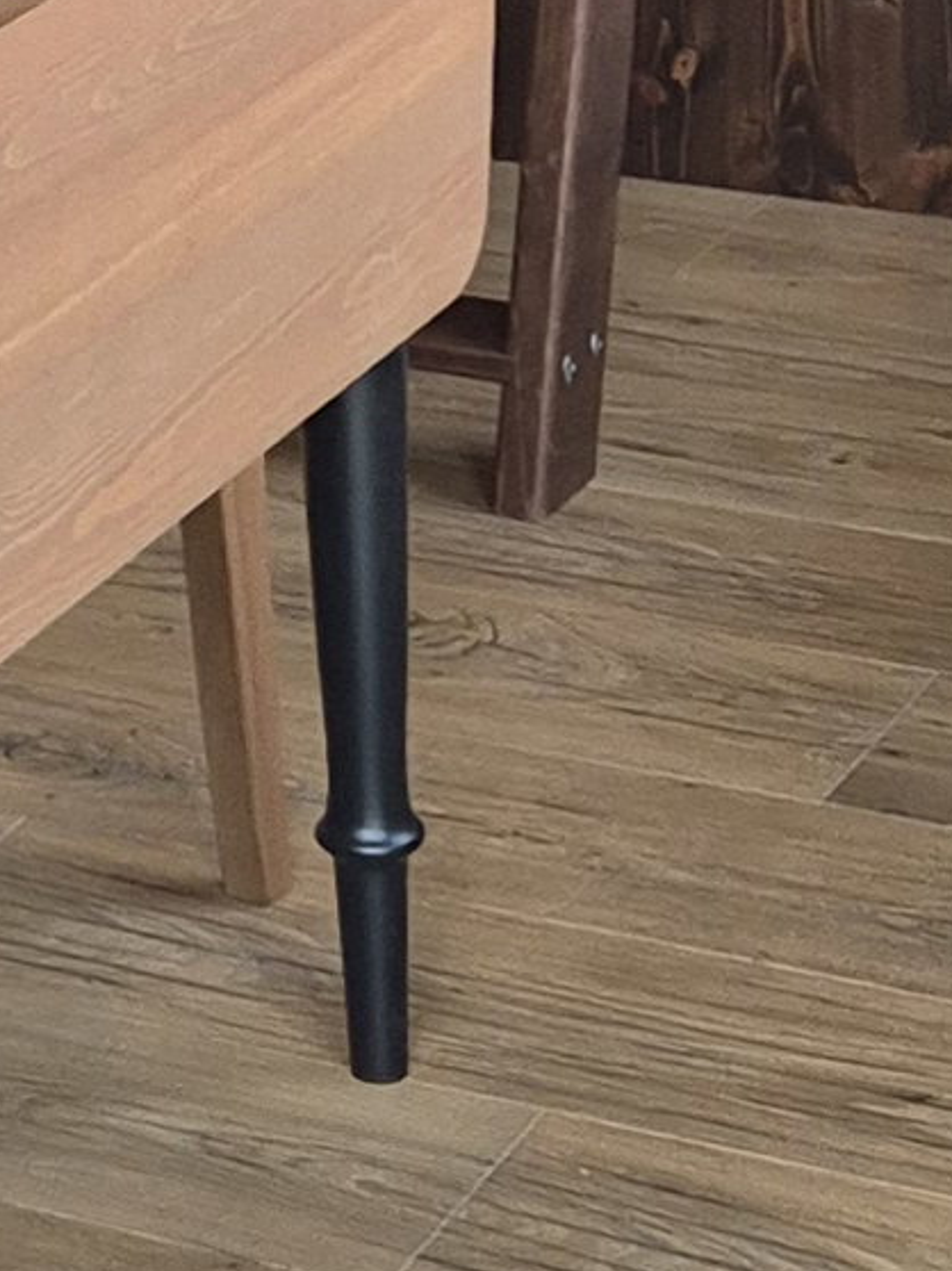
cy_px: -594
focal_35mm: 165
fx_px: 6055
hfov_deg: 8.8
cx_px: -319
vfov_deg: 11.5
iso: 160
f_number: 1.8
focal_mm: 5.4
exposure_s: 1/180
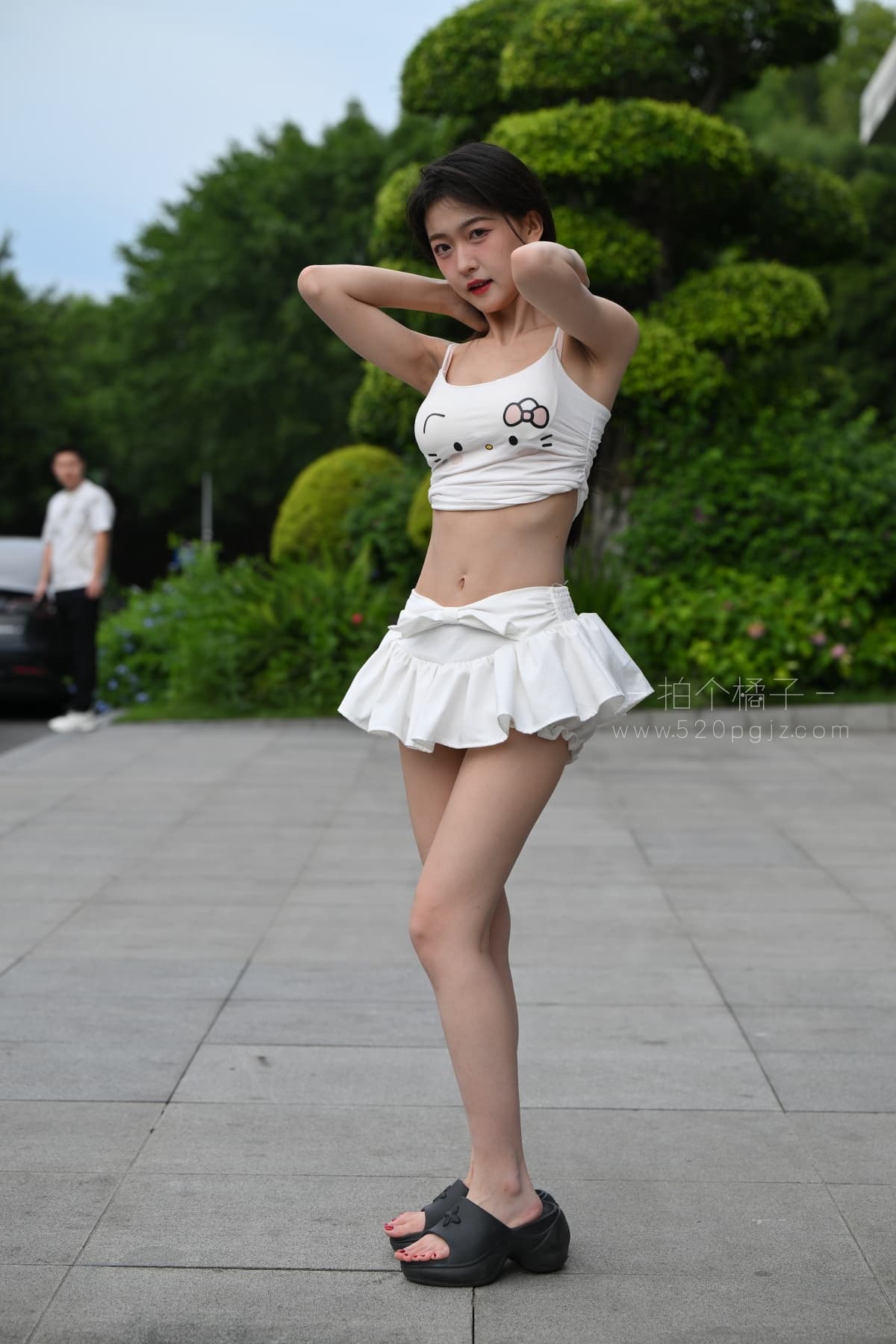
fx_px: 2613
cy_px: 672
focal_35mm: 70
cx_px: 448
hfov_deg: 19.5
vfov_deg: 28.8
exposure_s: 1/640
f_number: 4
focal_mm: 70
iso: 250
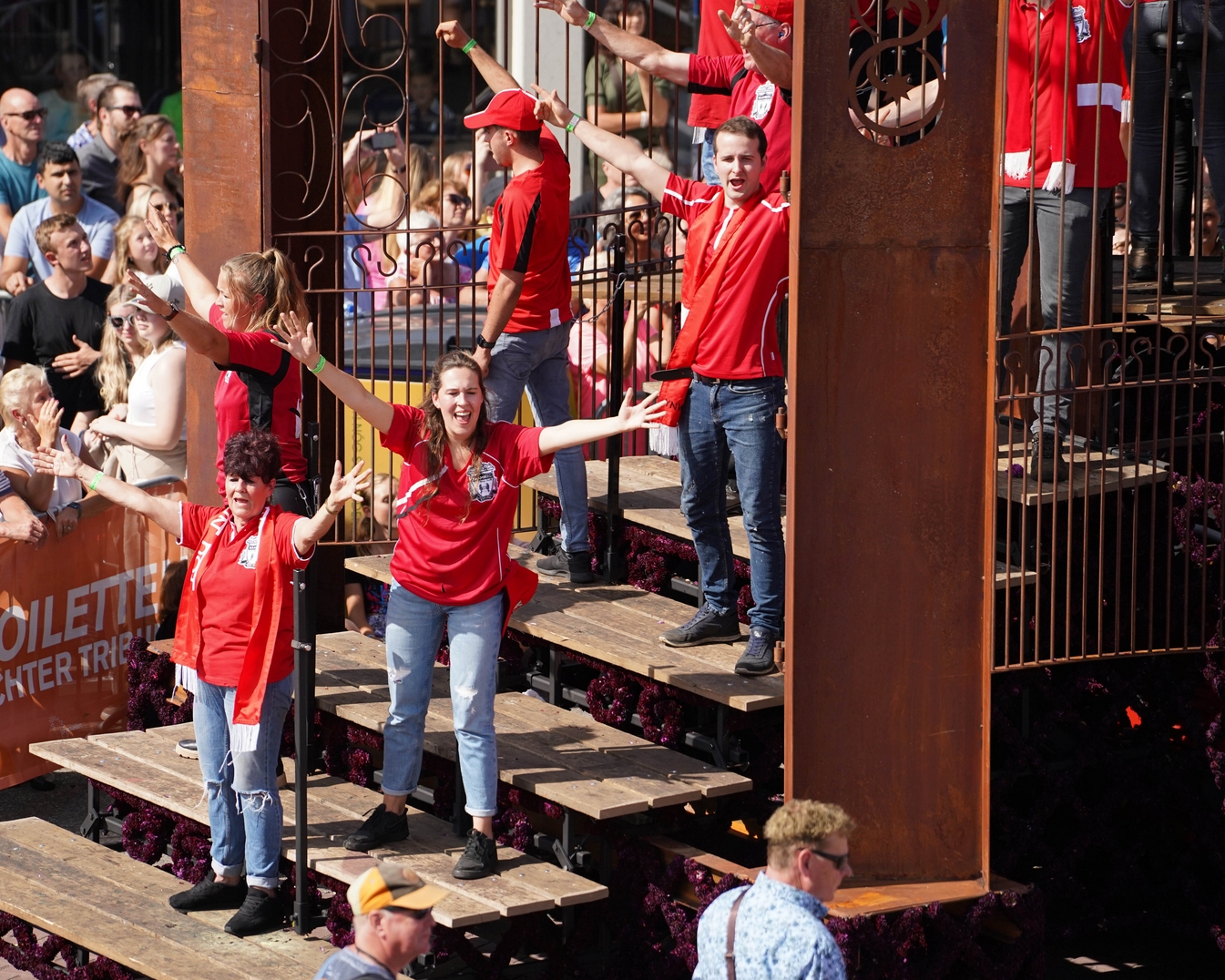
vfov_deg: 6.8
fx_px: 8194
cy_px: 489
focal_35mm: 226
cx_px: 489
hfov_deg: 8.5
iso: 500
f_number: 4
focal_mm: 200
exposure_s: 1/3200
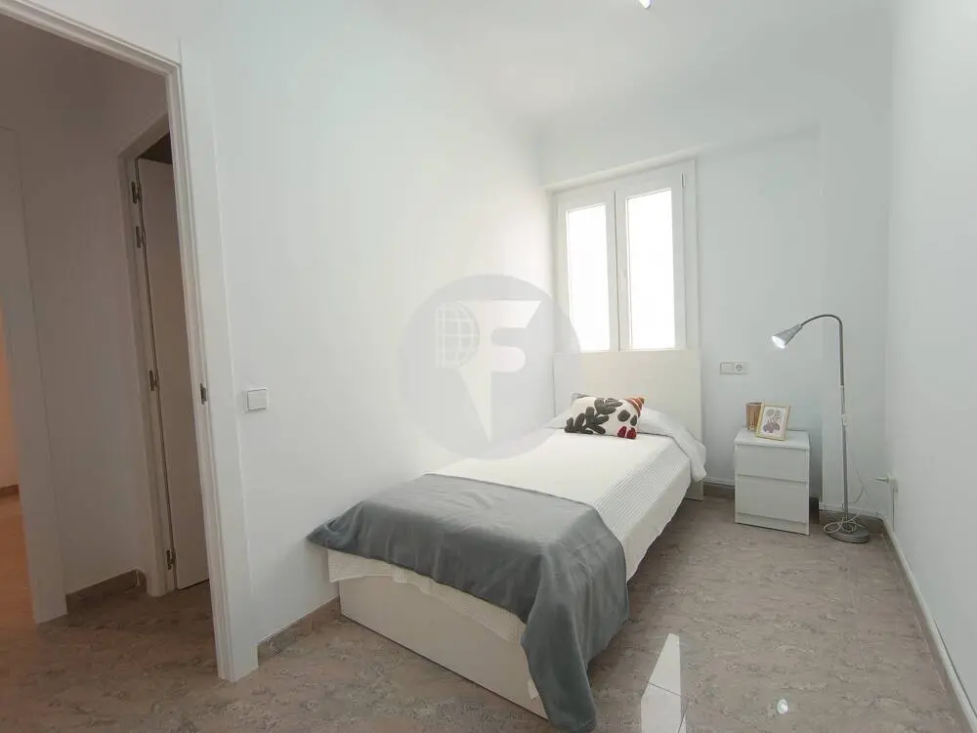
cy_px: 366
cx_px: 488
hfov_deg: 94.5
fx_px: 452
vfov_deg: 78.1
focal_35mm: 16
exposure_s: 1/50
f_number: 2.2
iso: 83
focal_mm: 1.65
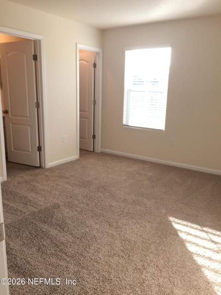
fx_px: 247
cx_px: 110
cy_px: 148
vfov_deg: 61.7
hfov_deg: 48.2
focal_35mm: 29
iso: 40
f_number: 2.2
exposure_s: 1/60
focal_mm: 4.15
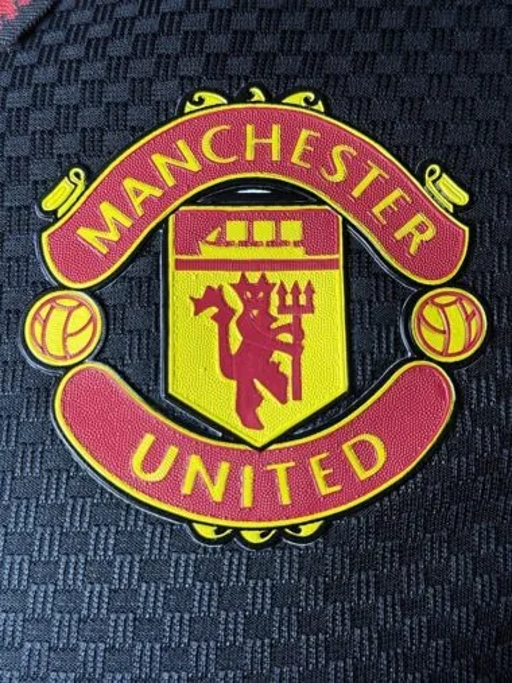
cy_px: 342
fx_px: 947
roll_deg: +7.5
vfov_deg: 39.7
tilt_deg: -17.5
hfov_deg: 30.3
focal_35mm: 48
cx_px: 256
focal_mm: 6.76
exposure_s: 1/100
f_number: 1.78
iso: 64
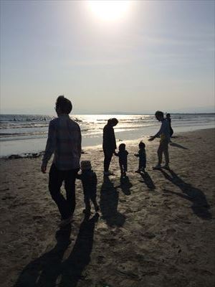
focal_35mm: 30
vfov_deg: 60.0
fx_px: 248
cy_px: 144
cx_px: 108
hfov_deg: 46.8
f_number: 2.2
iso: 40
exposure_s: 1/10309
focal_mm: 4.12
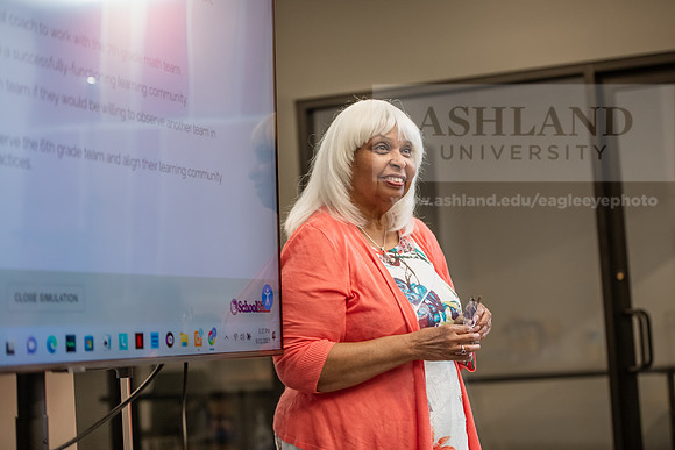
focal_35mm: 75
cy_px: 208
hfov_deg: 26.9
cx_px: 363
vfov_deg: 18.1
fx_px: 1413
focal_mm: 70
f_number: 2.8
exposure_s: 1/200
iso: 1000
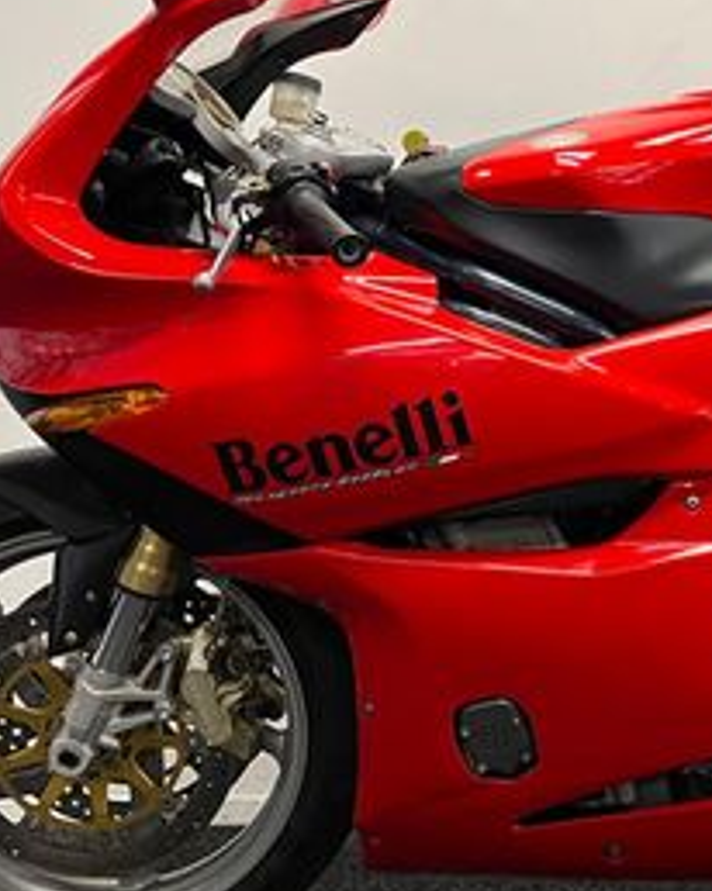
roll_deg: +0.4
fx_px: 1661
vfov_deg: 30.0
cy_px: 442
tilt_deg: -1.8
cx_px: 767
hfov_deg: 22.9
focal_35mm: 63
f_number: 1.6
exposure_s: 1/50
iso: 250
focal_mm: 5.1
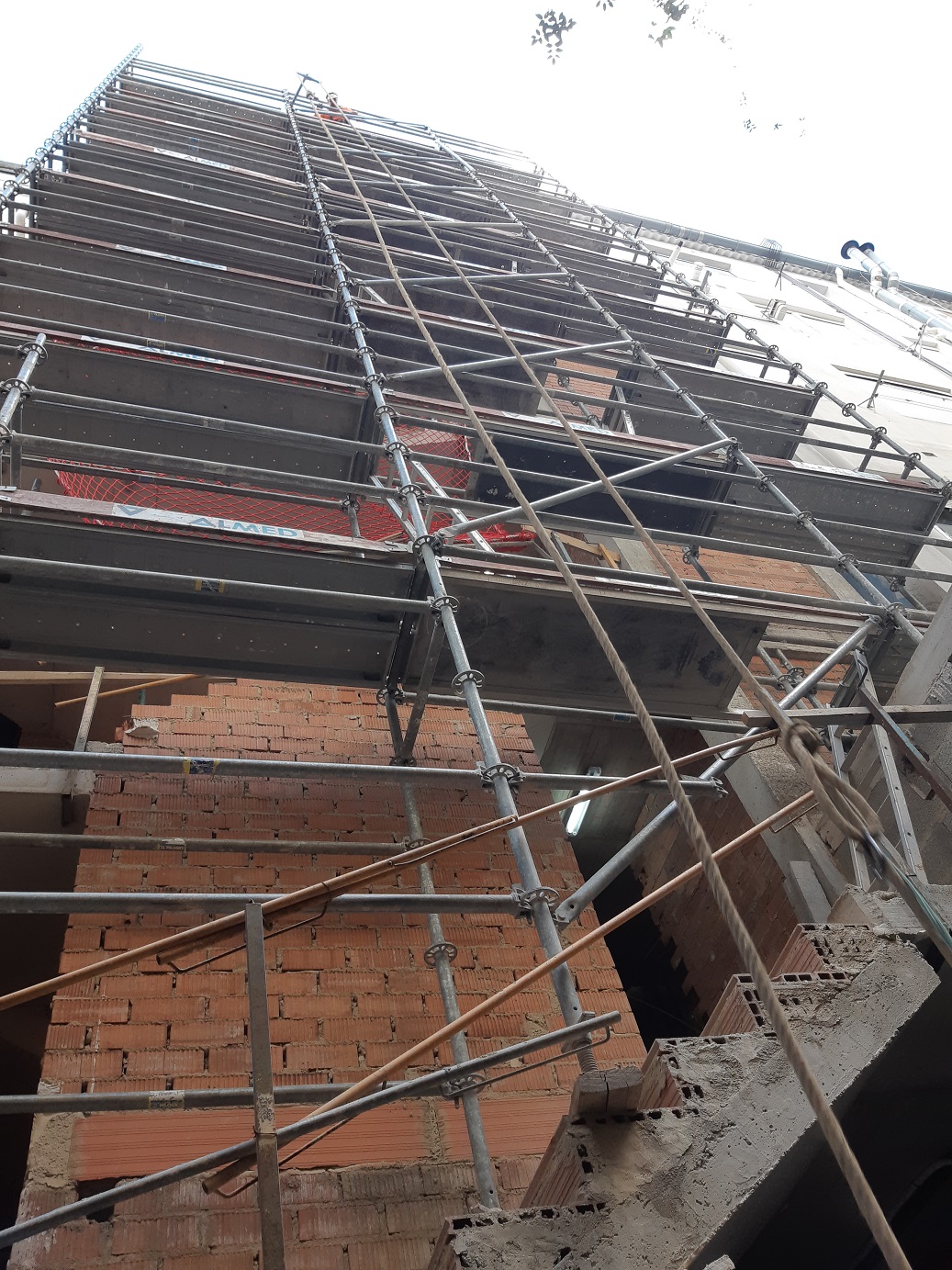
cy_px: 635
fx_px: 954
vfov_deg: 67.3
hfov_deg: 53.1
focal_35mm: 26
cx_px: 476
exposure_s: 1/121
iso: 40
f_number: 1.7
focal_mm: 3.93
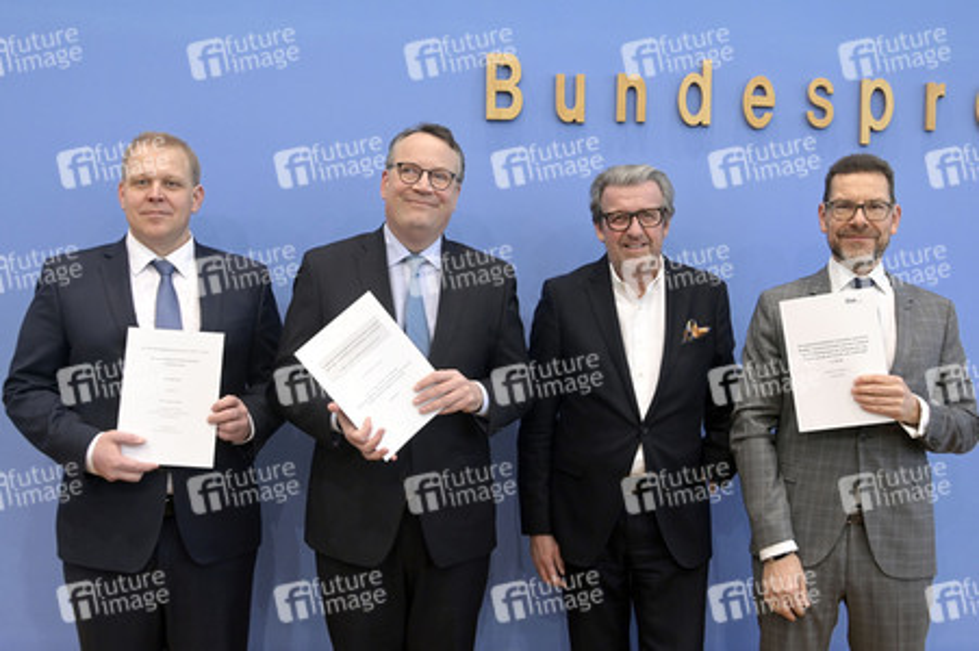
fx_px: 951
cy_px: 326
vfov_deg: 37.8
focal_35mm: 35
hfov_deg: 54.5
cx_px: 490
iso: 3200
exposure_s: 1/320
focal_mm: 35
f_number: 5
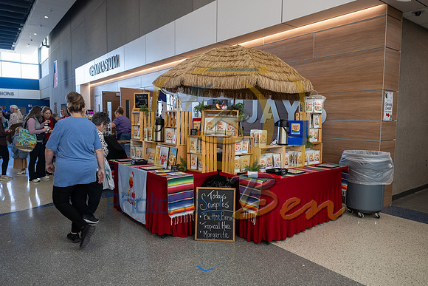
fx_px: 309
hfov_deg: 69.4
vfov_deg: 49.6
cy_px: 143
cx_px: 214
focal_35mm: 26
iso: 1000
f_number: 5
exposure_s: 1/160
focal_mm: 26
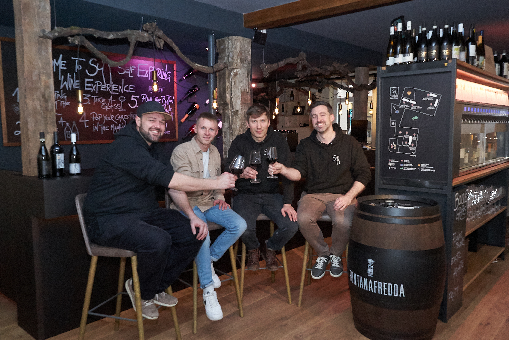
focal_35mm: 28
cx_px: 254
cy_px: 170
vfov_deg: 46.5
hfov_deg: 65.4
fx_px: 396
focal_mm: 28
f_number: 8
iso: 12800
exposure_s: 1/160
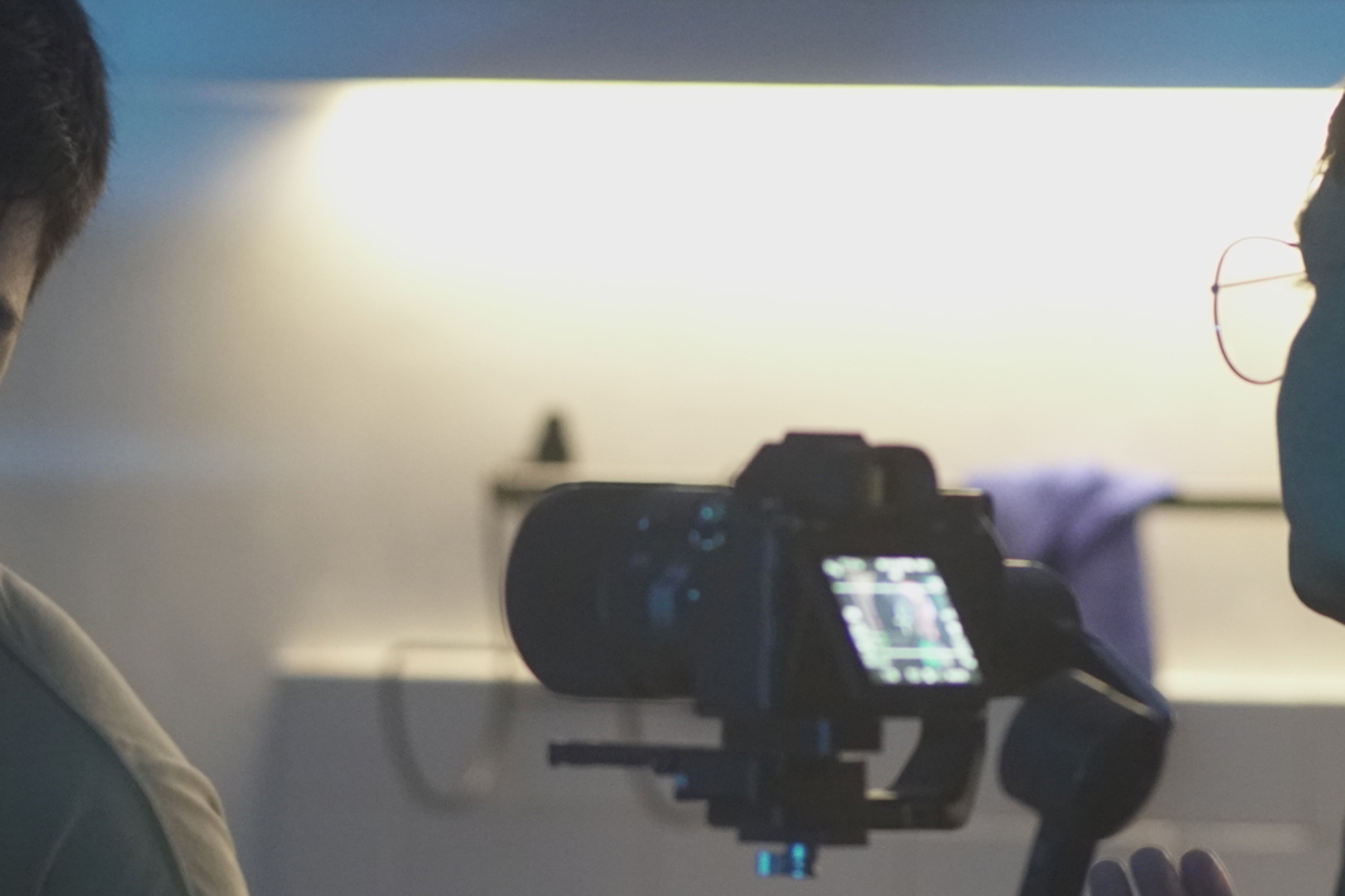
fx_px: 10723
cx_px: 440
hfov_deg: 7.2
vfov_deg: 4.8
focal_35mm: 287
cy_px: 637
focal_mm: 85
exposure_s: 1/80
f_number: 2
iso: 1600
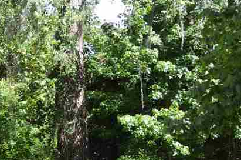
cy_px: 114
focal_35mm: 112
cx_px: 92
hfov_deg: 18.3
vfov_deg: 12.1
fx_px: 748
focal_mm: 24
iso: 100
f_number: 4.5
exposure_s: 1/200
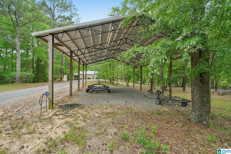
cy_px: 77
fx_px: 90
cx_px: 116
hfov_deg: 104.3
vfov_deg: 81.2
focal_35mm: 14
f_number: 8
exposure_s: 1/80
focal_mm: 14
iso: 400
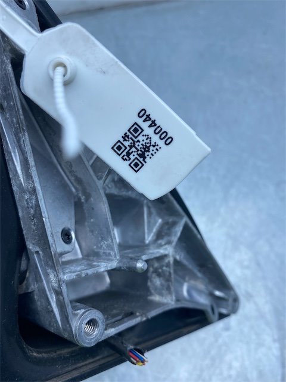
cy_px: 191
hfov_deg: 53.1
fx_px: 286
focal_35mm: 26
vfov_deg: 67.3
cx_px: 143
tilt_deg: -66.8
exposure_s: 1/810
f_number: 1.8
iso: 32
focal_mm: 4.25
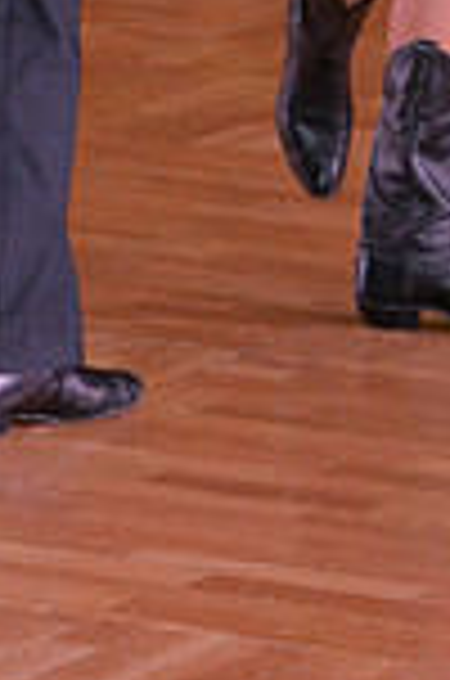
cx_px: 241
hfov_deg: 3.9
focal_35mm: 354
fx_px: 6668
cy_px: -581
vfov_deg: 5.7
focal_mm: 92
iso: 2000
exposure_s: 1/250
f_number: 6.3
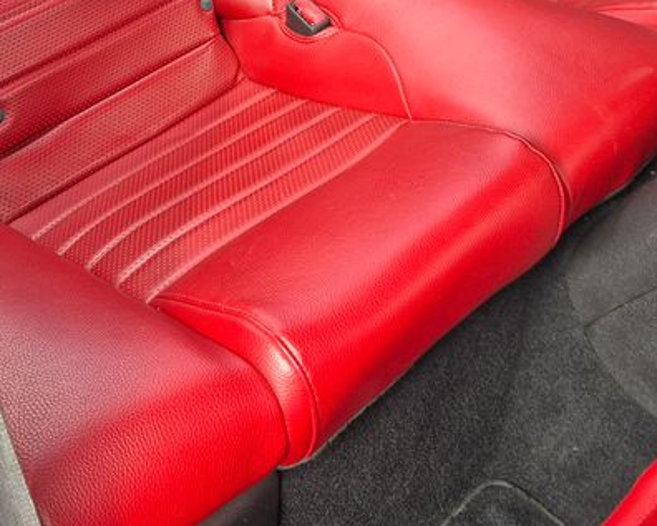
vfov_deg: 24.8
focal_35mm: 58
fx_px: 1128
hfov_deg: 32.4
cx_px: 292
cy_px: -17
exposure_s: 1/180
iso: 80
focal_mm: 5.4
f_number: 1.8
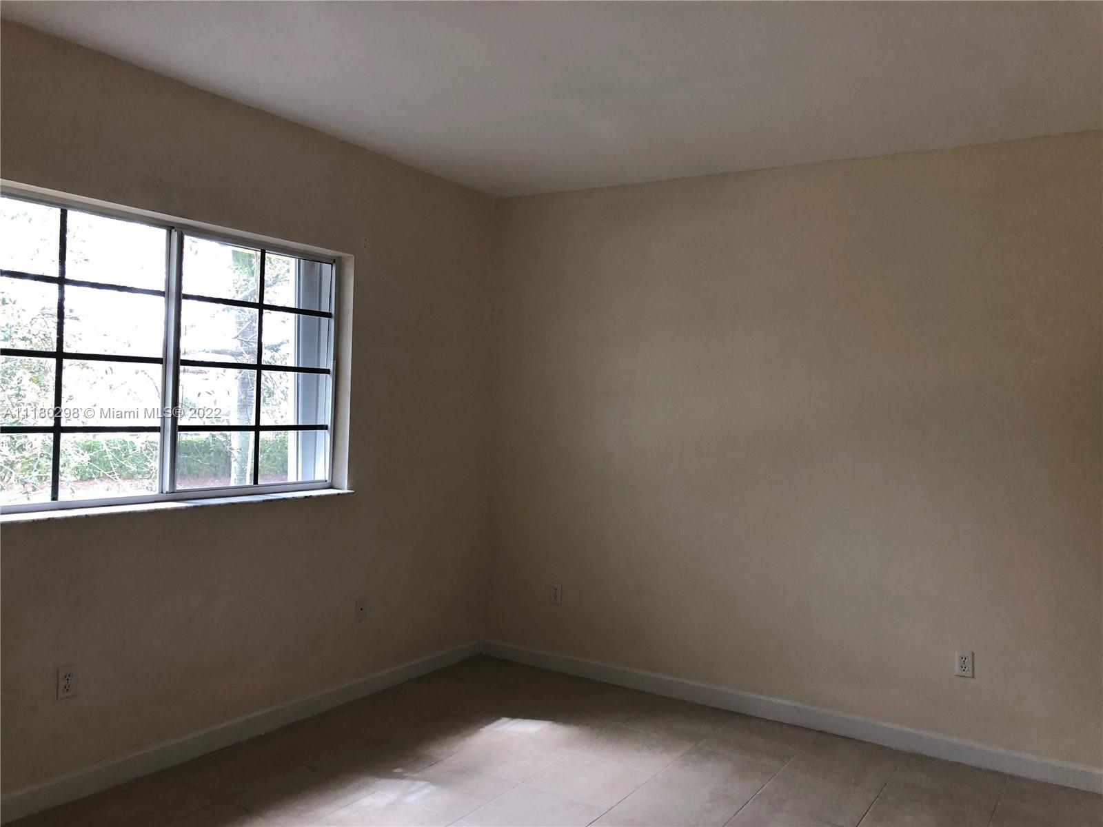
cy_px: 414
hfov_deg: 63.4
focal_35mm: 28
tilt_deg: +0.4
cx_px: 552
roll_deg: -1.7
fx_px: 892
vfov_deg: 49.7
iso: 40
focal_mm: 4
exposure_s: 1/30
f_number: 1.8
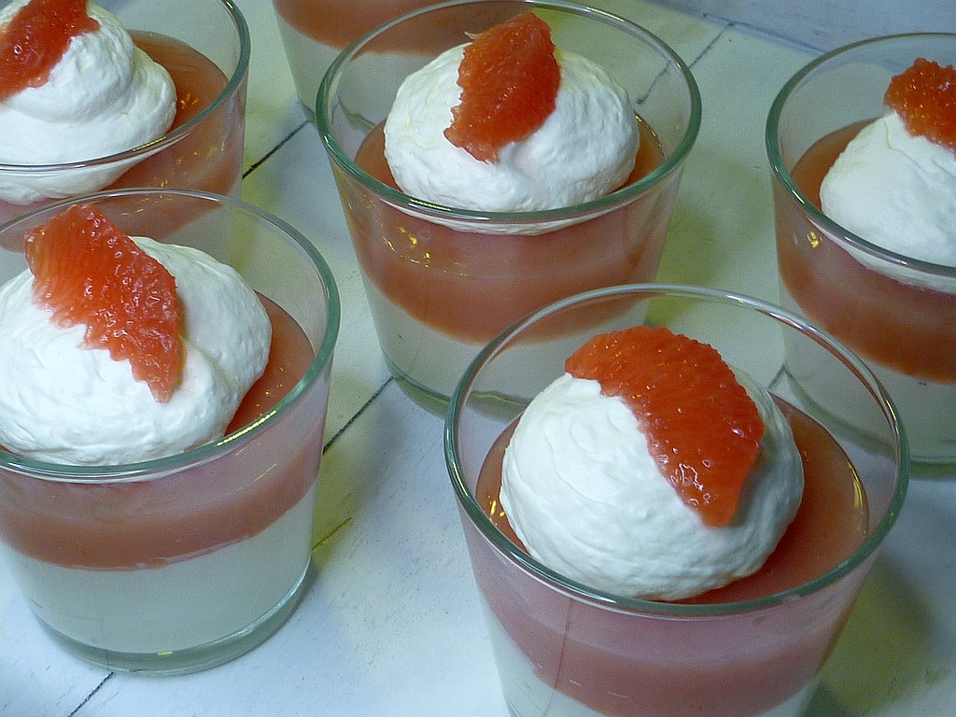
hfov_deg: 28.2
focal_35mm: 69
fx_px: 1906
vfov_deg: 21.3
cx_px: 478
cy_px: 358
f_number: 3
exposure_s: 1/40
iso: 80
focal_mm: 6.4
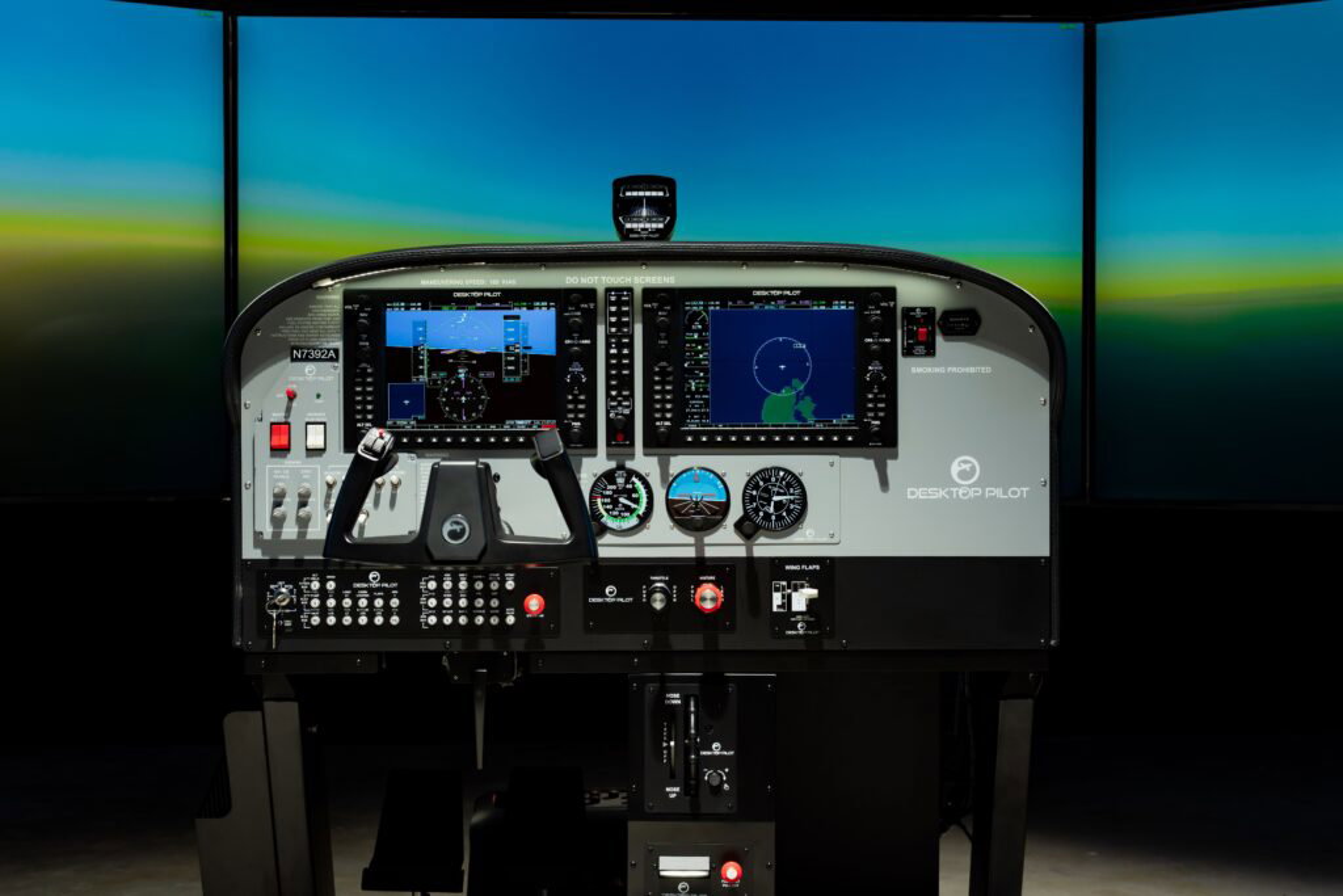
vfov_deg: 29.3
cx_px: 672
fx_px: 1716
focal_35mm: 46
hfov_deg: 42.7
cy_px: 448
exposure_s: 1/160
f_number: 4
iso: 800
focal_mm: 46
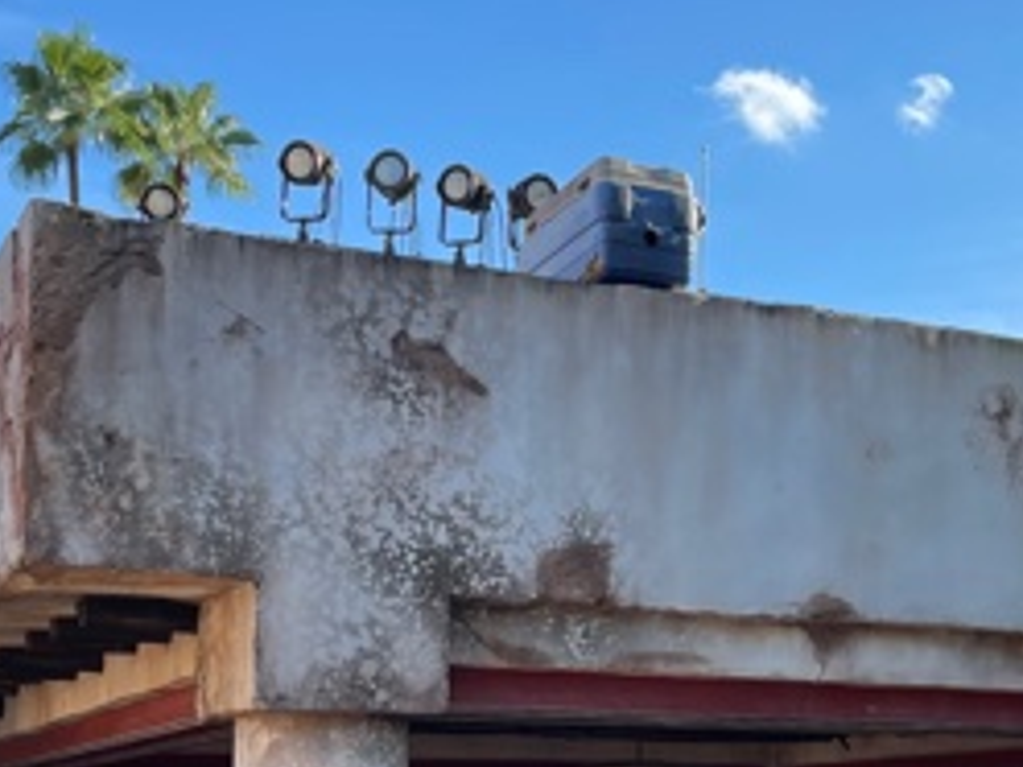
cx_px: 499
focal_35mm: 67
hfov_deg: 29.0
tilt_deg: +6.8
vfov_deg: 21.6
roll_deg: +0.2
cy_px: 635
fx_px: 1980
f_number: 1.6
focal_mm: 4.2
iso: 32
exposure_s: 1/1642
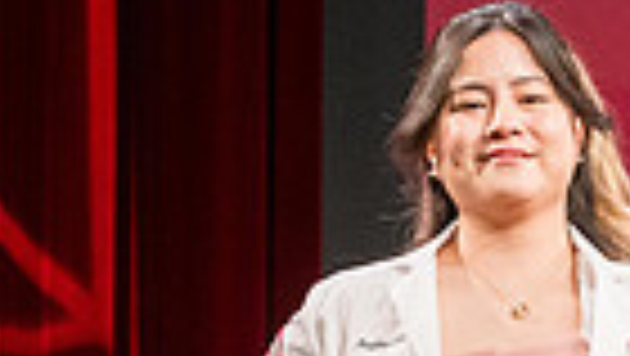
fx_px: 3912
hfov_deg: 9.2
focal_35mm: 234
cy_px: 581
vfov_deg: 5.1
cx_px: 437
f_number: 3.5
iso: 1250
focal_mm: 40.4
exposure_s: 1/320
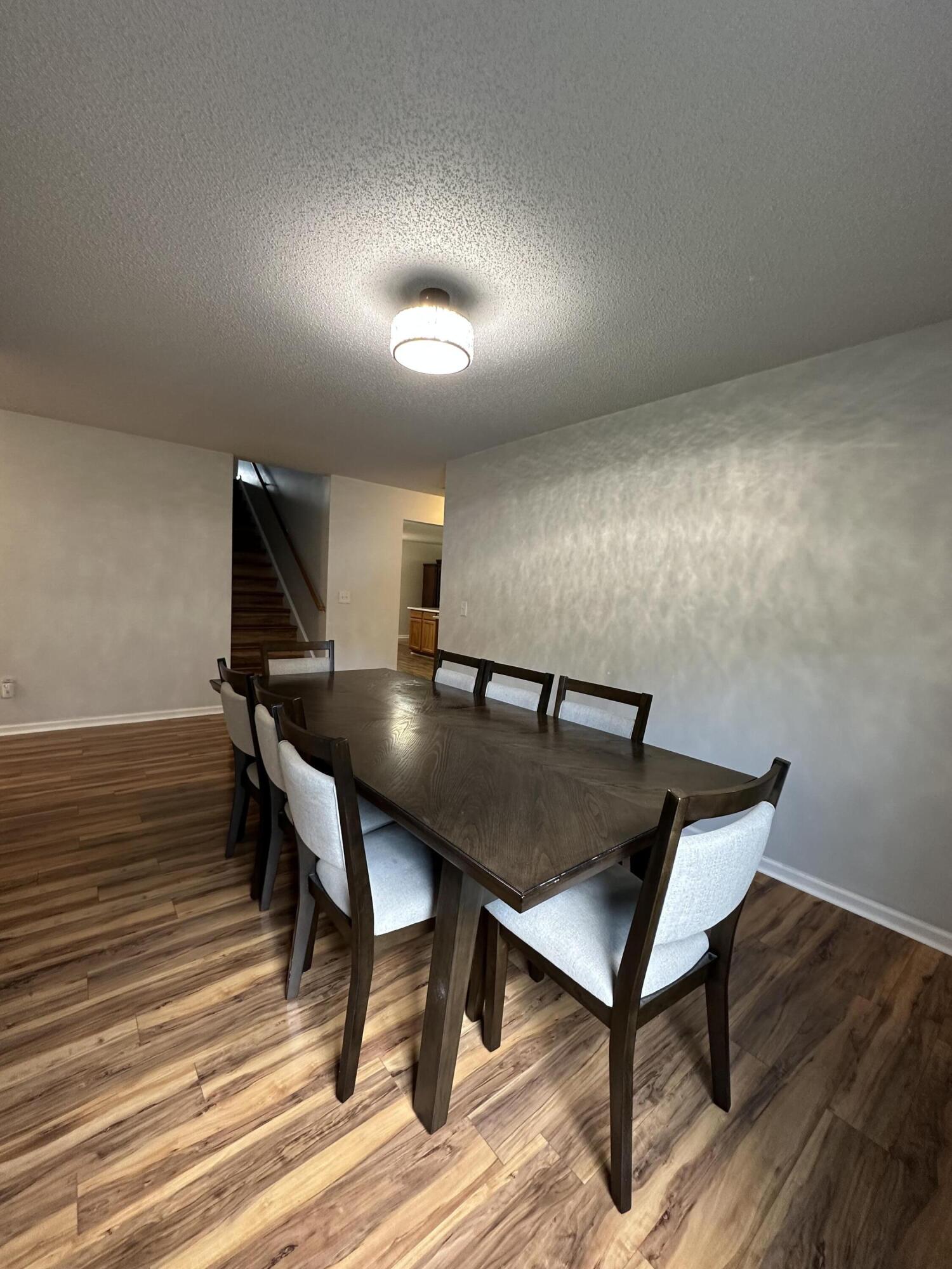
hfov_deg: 85.7
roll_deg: -3.4
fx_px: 513
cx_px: 476
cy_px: 634
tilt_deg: -5.2
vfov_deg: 102.1
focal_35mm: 14
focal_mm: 2.22
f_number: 2.2
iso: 250
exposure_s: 1/60
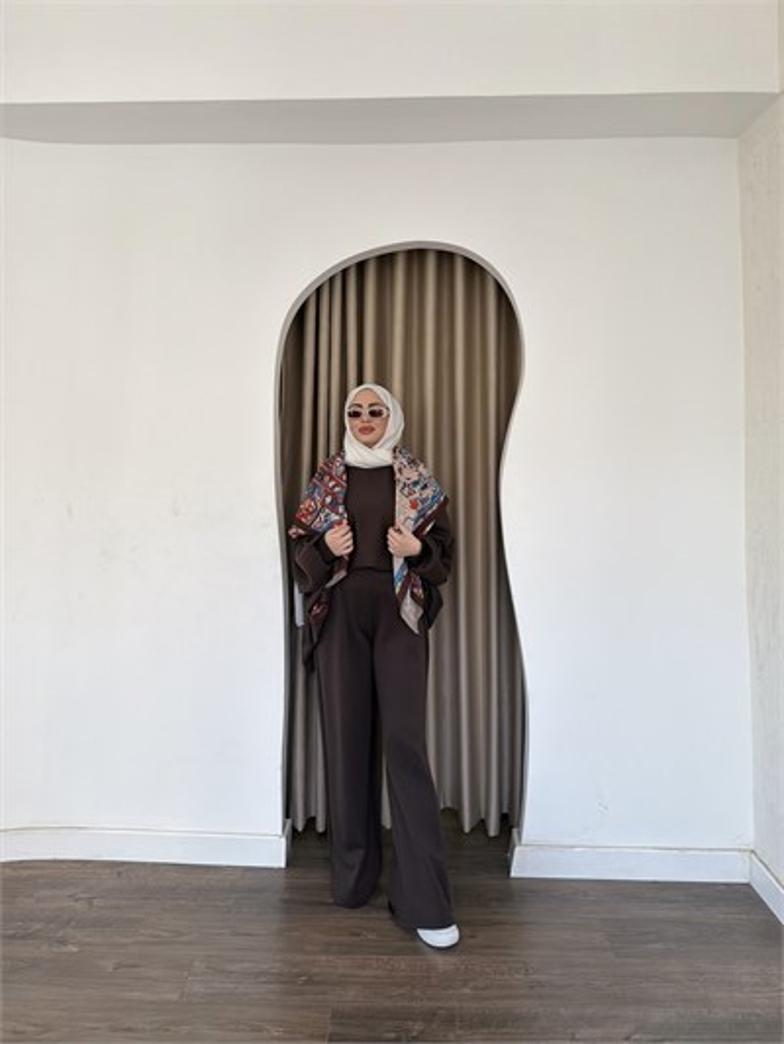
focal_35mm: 24
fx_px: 724
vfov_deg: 71.6
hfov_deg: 56.8
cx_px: 392
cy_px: 522
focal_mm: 6.76
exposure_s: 1/671
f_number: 1.78
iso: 250
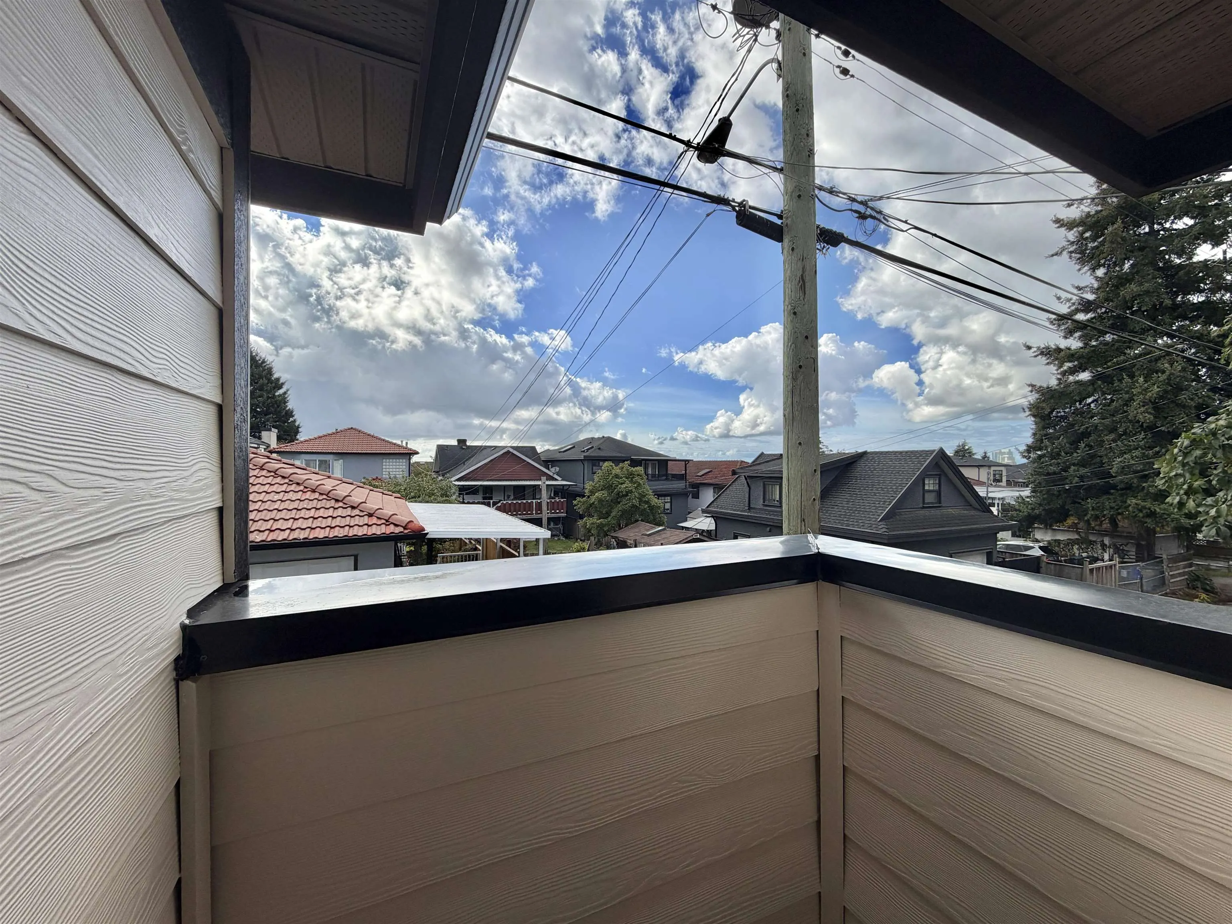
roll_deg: -0.6
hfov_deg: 102.1
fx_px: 498
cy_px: 462
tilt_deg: +0.0
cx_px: 616
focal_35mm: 14
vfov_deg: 85.7
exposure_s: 1/970
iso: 20
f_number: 2.2
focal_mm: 2.22
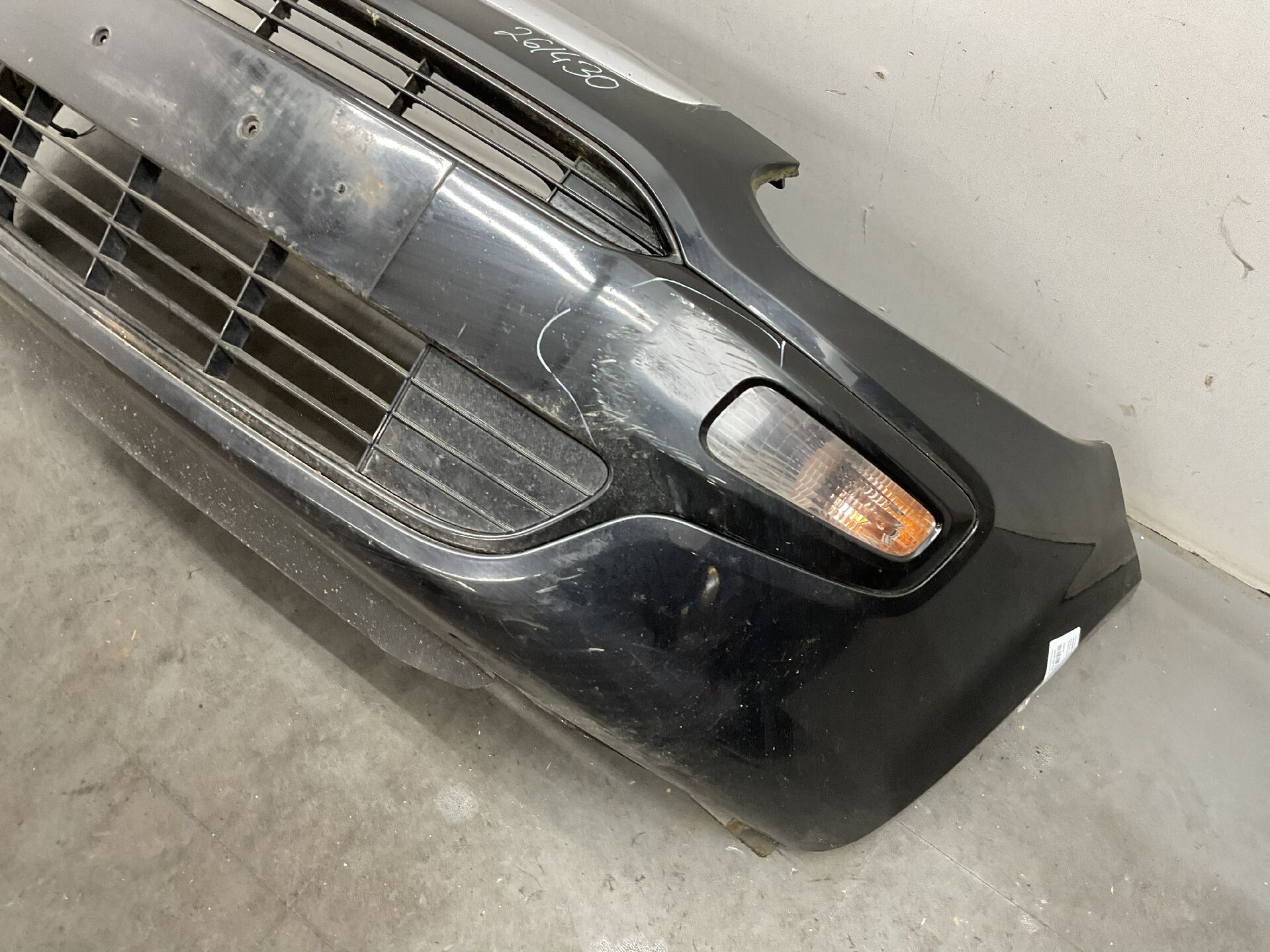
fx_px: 1064
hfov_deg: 61.7
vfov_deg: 48.2
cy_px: 476
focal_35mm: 29
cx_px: 635
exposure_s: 1/50
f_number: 1.8
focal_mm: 3
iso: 100
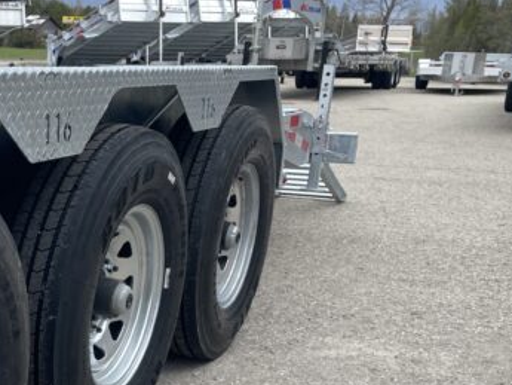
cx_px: -62
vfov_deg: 23.8
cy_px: 347
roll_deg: -1.3
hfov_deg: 28.9
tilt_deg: -16.0
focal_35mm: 60
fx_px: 888
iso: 32
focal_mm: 4.2
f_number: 1.6
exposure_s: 1/1642
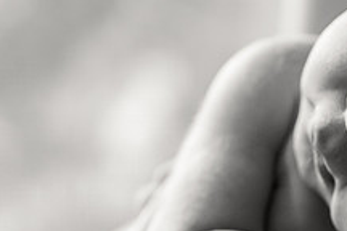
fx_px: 1841
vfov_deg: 7.2
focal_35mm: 191
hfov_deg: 10.7
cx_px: 297
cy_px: 140
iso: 2000
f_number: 4
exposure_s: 1/200
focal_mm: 70
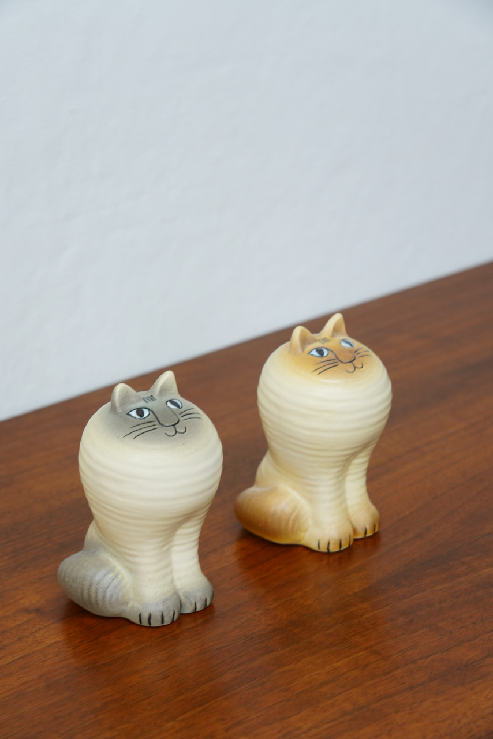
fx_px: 1724
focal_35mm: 84
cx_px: 246
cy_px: 370
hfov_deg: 16.3
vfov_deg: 24.2
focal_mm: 84
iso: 1250
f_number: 7.1
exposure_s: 1/30
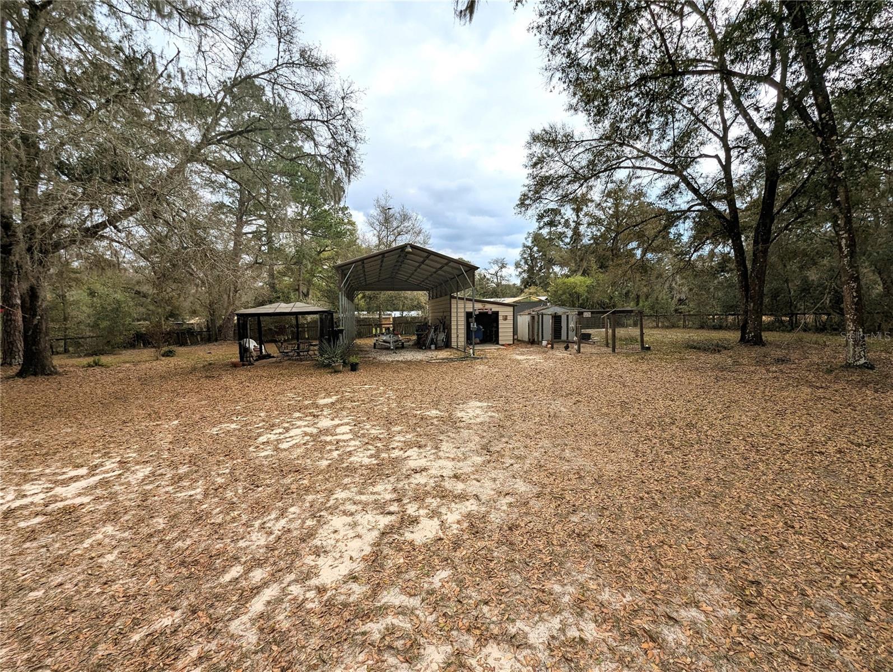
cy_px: 336
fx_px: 336
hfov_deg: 106.1
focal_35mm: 13
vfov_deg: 90.1
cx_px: 446
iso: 46
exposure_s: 1/2020
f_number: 2.2
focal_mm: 1.95
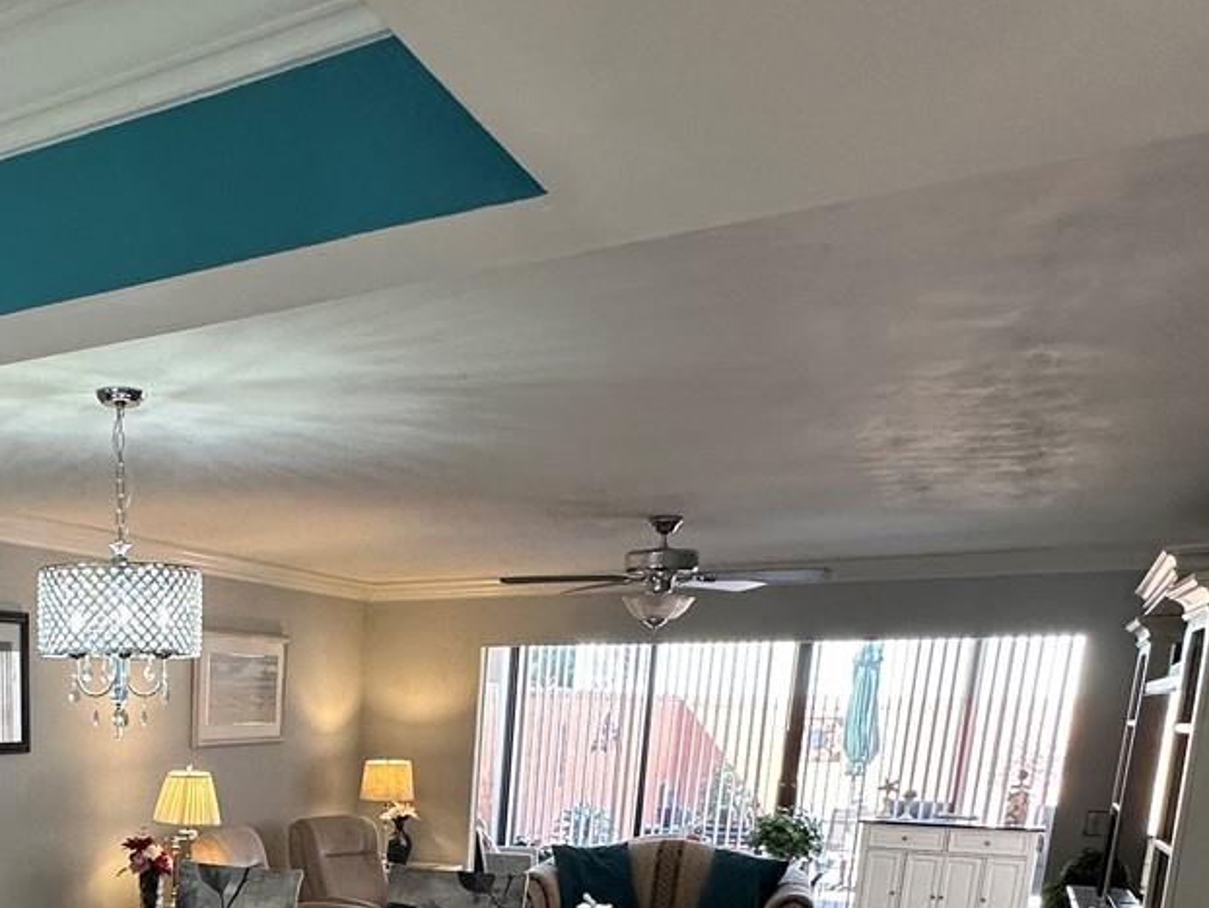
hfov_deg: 46.7
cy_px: 990
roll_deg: -1.1
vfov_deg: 34.5
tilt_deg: -11.9
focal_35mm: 36
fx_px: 1258
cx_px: 140
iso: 125
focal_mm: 2.22
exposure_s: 1/120
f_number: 2.2
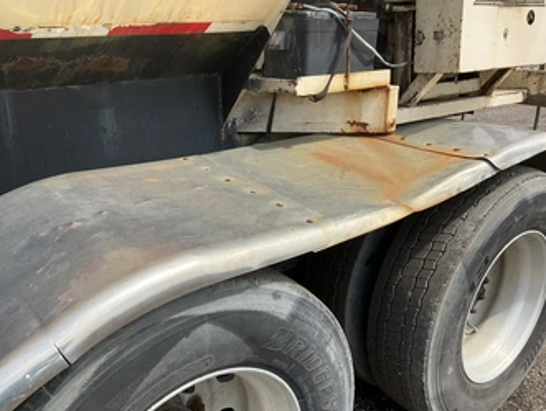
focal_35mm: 35
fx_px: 553
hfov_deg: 52.6
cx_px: 279
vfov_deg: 40.7
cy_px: 236
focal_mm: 3
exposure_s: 1/929
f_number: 1.8
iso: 25
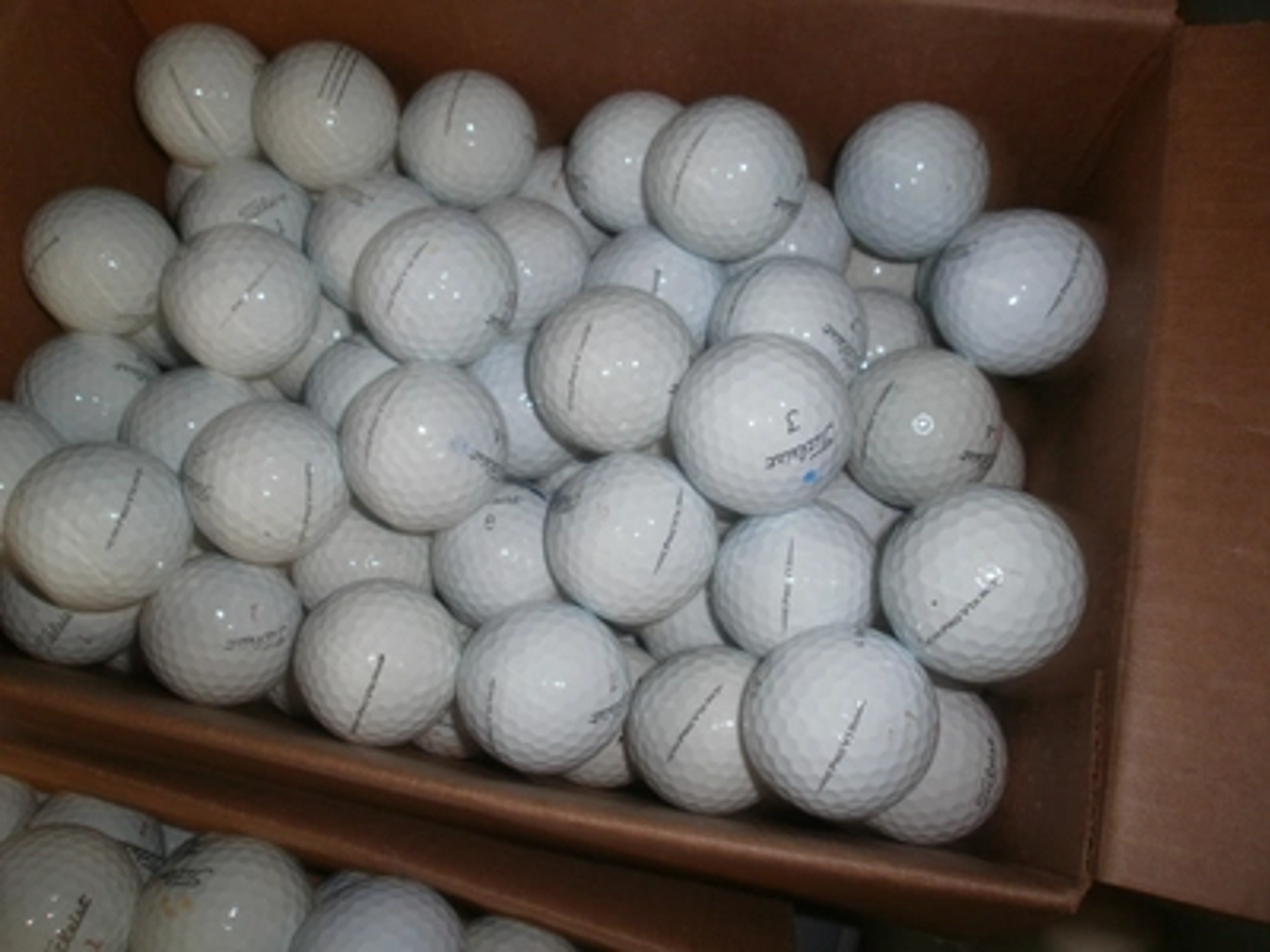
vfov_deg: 53.1
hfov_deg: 67.3
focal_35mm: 26
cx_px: 635
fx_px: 954
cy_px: 476
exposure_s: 1/25
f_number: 2.6
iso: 125
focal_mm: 4.65
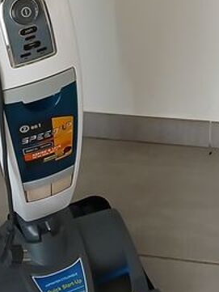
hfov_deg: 15.3
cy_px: 13
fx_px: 809
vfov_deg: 19.9
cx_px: 35
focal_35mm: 96
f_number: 1.8
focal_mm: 3.98
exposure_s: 1/50
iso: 250
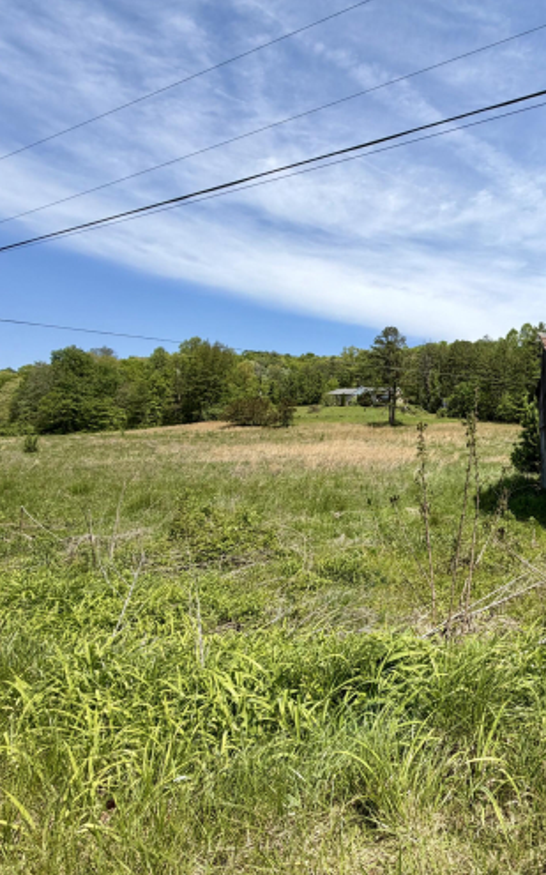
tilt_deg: +0.6
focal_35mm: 20
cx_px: 522
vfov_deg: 85.1
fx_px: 477
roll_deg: +0.4
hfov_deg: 50.5
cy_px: 440
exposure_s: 1/970
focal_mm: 2.22
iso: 20
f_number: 2.2
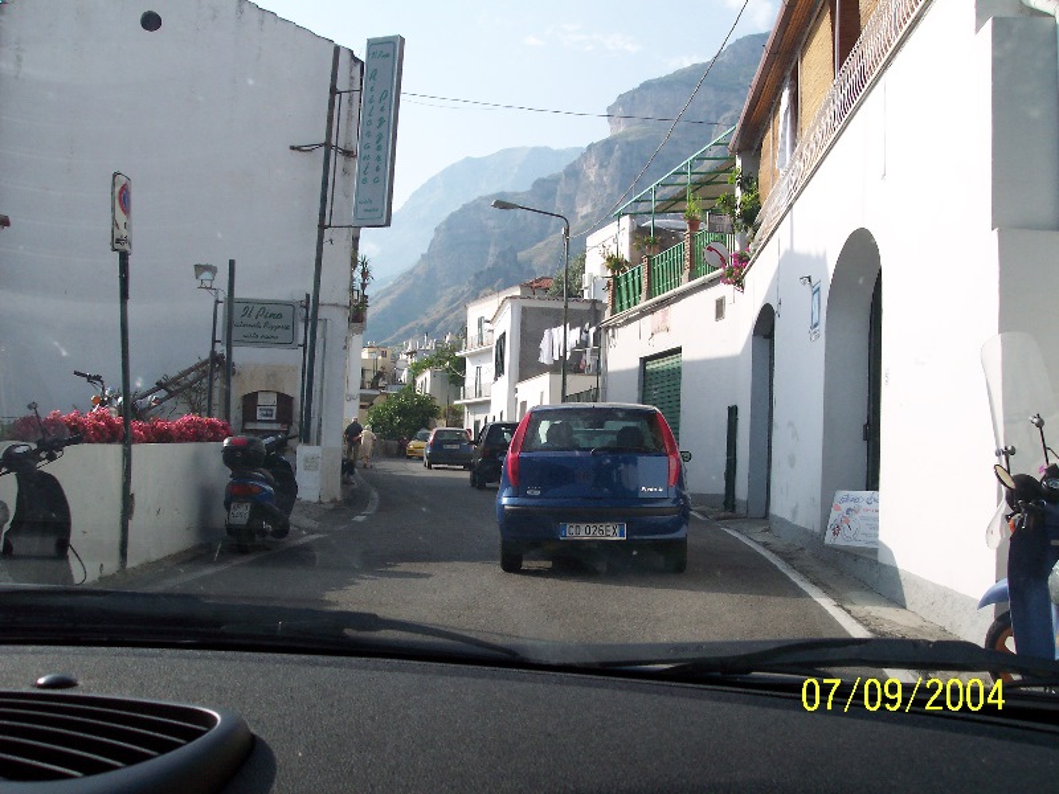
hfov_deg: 49.0
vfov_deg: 37.7
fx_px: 1163
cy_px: 397
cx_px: 530
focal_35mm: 38
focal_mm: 8
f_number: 4.8
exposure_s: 1/500
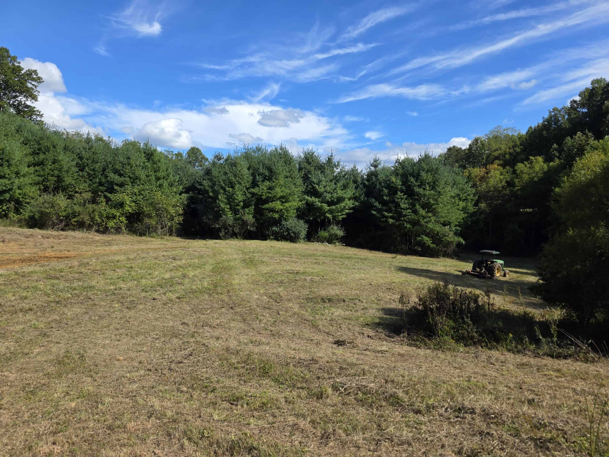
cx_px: 304
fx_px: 405
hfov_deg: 73.9
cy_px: 228
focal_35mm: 23
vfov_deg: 58.9
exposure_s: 1/4237
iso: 80
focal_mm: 6.3
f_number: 1.7
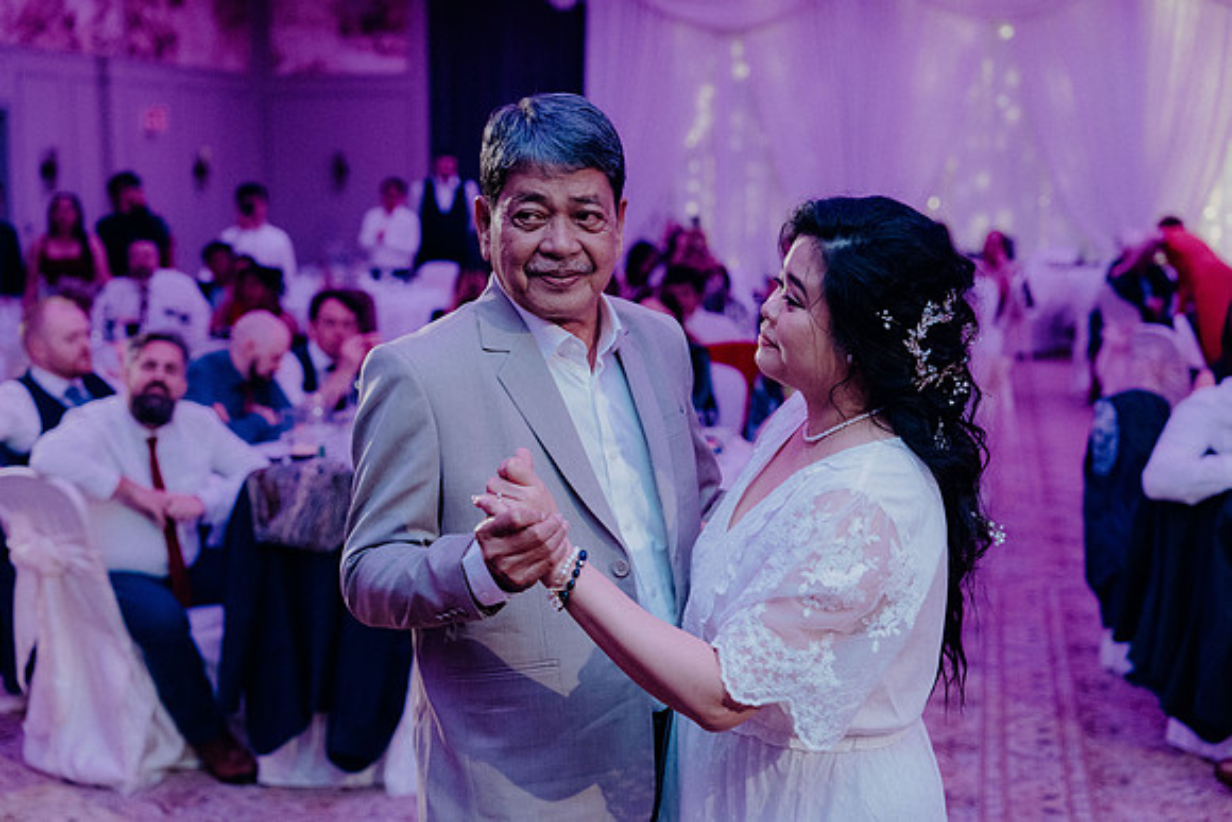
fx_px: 2019
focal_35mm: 59
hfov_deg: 33.9
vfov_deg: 23.0
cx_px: 616
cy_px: 411
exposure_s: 1/160
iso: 3200
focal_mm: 59
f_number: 3.5
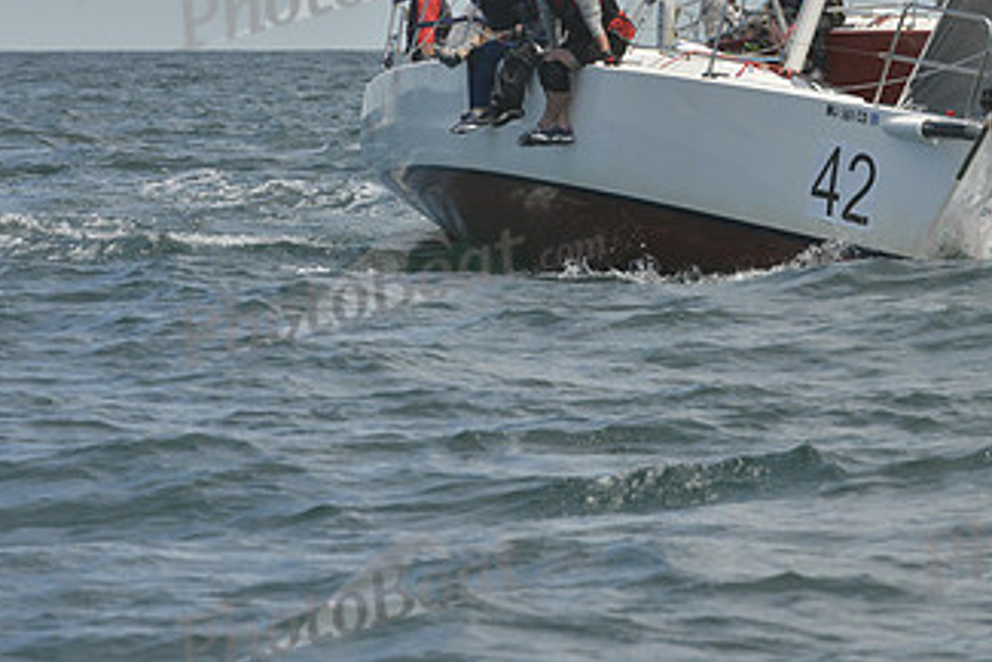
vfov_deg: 3.9
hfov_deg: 5.8
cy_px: 87
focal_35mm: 357
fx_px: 9841
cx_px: 766
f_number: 10
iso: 280
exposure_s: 1/800
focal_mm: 200
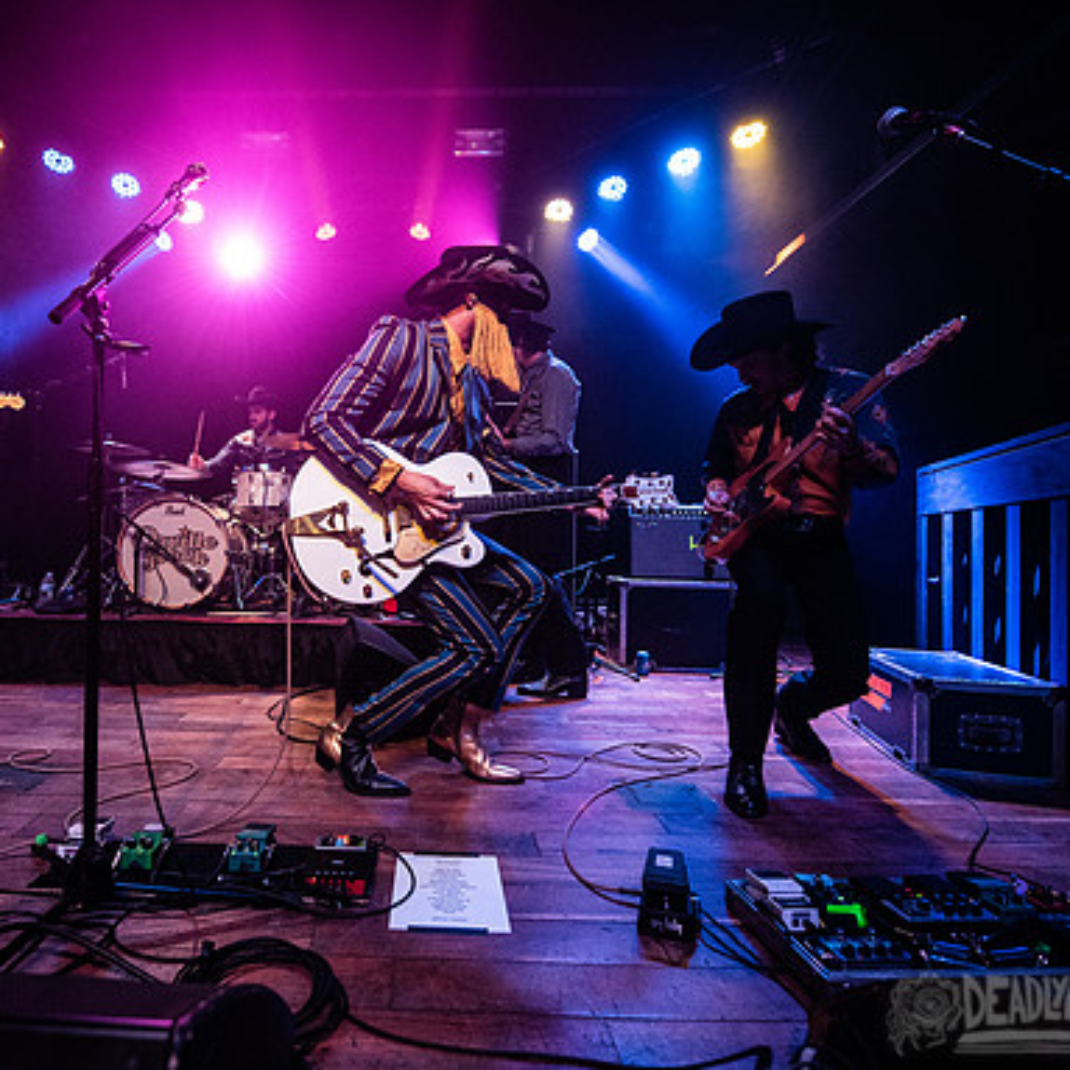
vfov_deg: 80.7
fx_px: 629
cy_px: 532
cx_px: 408
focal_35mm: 18
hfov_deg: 79.4
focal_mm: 14
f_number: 3.2
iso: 3200
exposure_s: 1/250
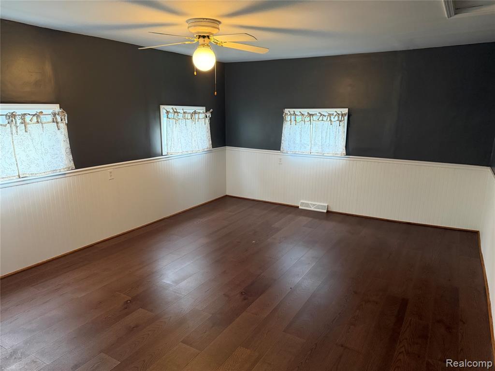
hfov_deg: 71.6
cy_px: 186
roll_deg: -1.1
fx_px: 343
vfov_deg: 56.8
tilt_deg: -13.0
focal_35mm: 24
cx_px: 248
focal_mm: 6.76
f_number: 1.78
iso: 500
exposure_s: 1/60
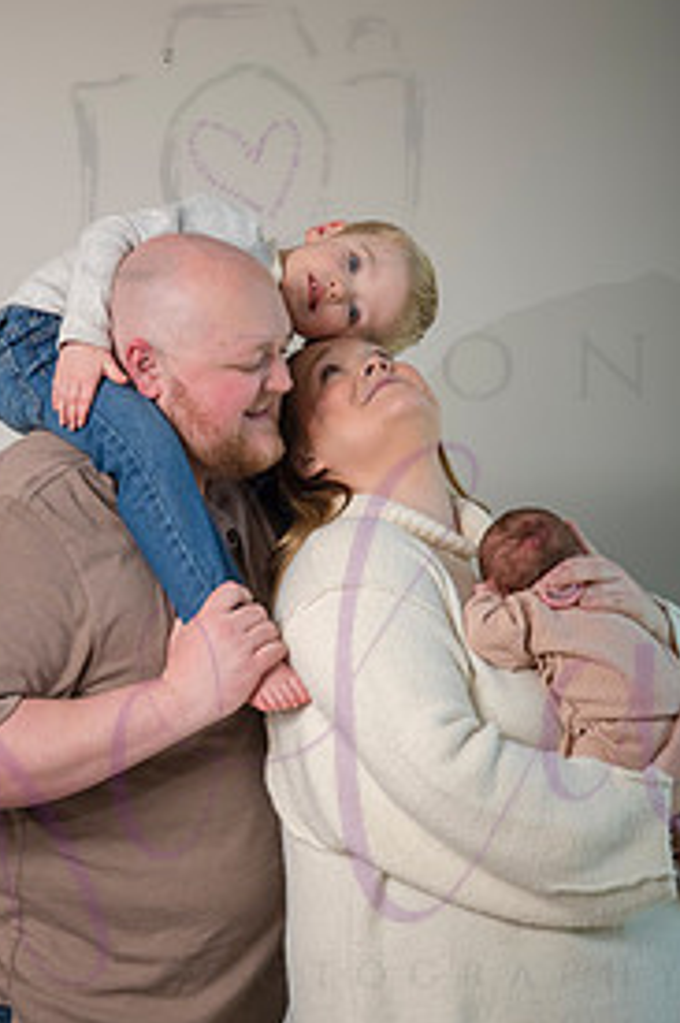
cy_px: 498
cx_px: 260
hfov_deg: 9.9
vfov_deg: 14.8
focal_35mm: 139
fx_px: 3943
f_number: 8
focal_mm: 85
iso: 500
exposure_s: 1/250
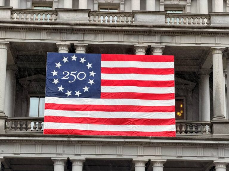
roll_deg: -0.7
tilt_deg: +14.4
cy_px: 86
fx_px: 662
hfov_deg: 19.6
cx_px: 114
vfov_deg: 14.8
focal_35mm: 100
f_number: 2.8
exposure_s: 1/189
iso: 50
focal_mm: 16.89
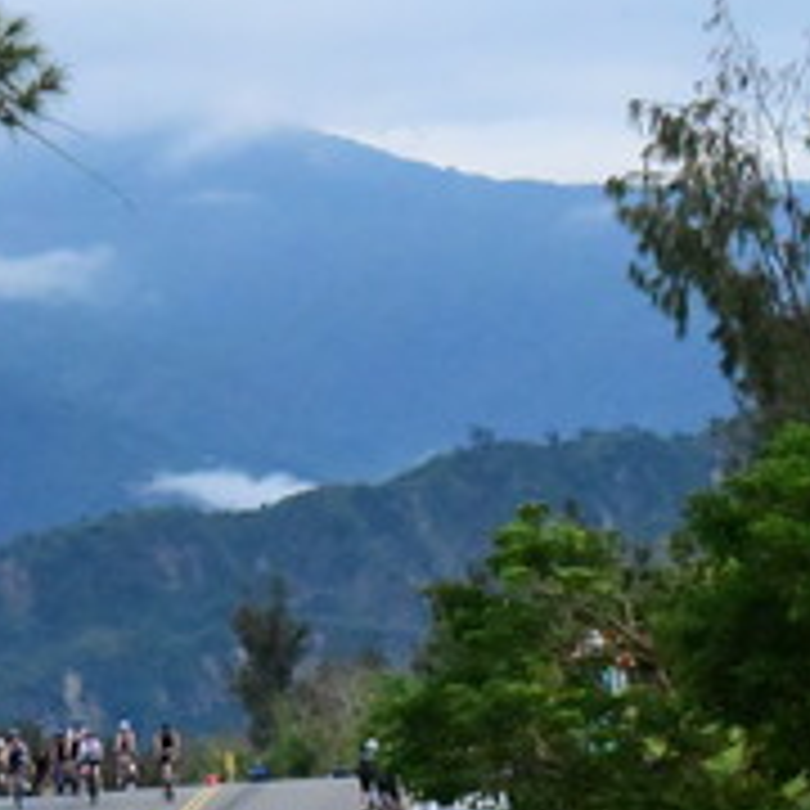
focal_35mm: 386
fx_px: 10219
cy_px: 1046
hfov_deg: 4.5
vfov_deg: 4.5
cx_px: 900
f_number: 14
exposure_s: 1/3200
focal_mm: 105
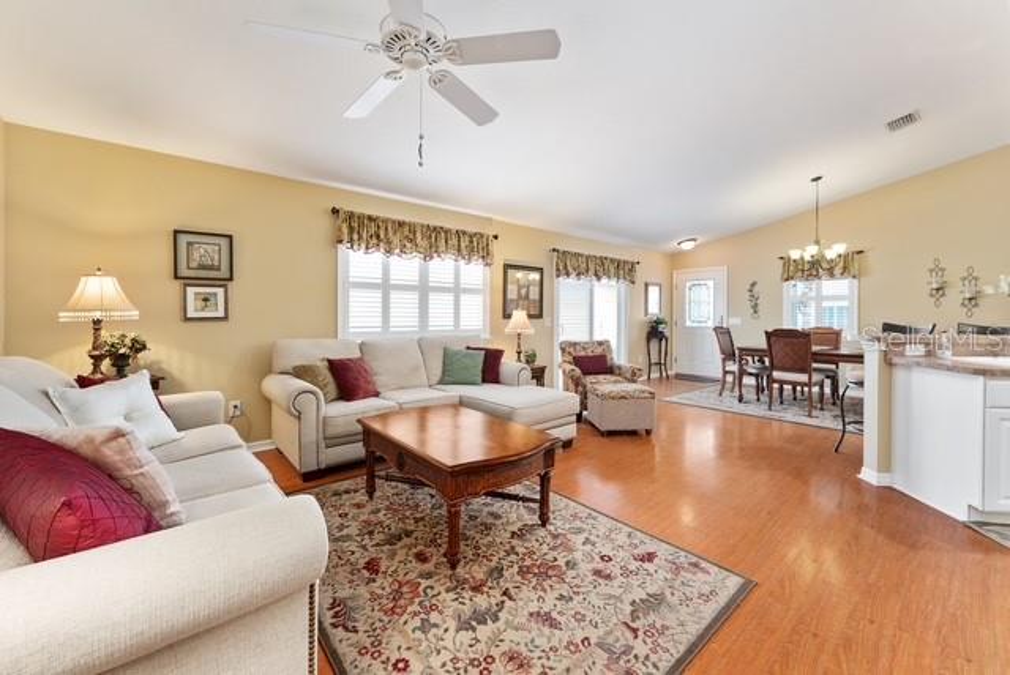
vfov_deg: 81.3
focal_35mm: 14
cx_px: 505
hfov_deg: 104.2
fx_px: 393
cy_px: 338
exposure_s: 1/1.25
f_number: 7.1
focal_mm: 14
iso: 400
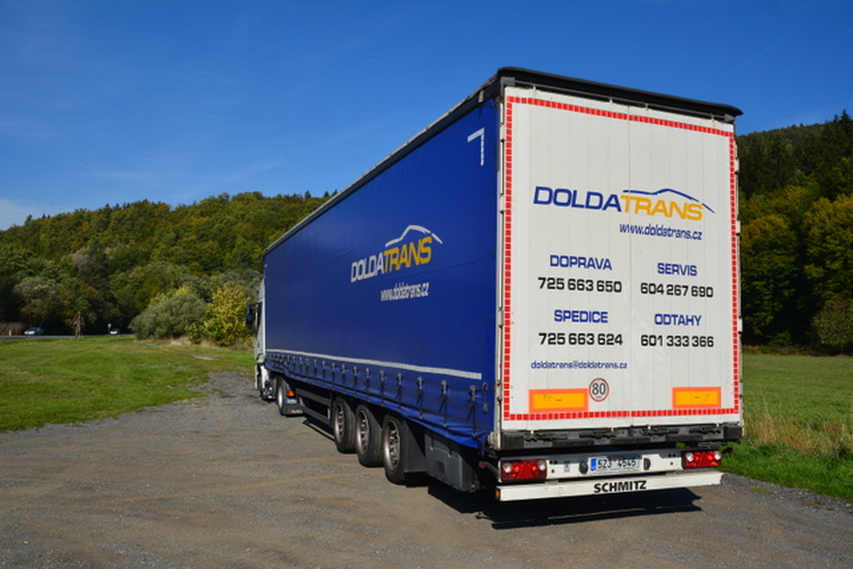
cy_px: 284
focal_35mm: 30
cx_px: 426
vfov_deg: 43.6
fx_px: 711
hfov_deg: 61.9
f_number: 11
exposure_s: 1/160
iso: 100
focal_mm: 20
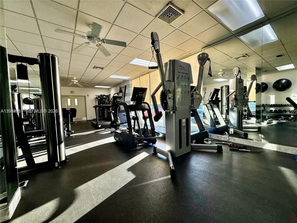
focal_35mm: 14
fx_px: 120
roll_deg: +1.5
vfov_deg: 85.7
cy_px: 112
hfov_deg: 102.1
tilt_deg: -2.7
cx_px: 148
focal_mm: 2.22
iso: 125
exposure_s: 1/116
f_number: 2.2
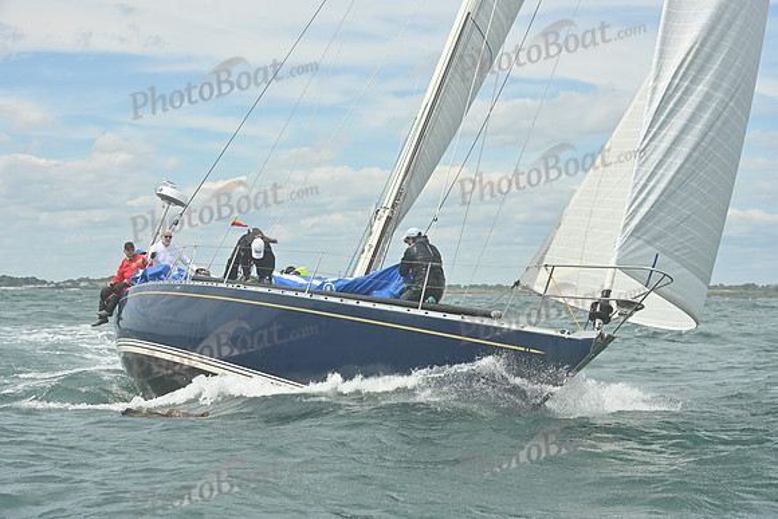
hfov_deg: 28.8
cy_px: 260
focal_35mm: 70
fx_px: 1513
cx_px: 389
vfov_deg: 19.5
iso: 320
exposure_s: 1/1250
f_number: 10
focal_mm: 70
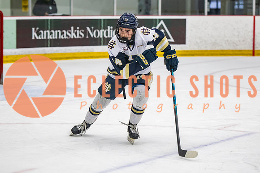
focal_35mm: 151
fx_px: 1092
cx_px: 136
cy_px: 72
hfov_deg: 13.6
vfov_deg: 9.1
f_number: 3.2
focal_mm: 110
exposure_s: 1/640
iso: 2000
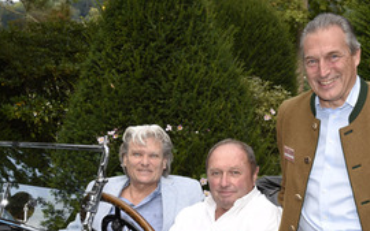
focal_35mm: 68
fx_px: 686
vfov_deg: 18.9
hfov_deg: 30.1
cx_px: 223
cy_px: 194
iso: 250
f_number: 8
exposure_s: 1/125
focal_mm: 40
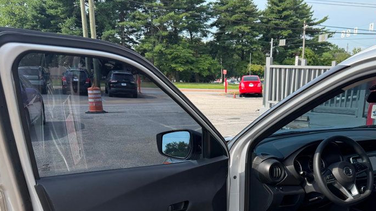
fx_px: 389
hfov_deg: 51.1
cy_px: 203
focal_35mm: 39
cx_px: 233
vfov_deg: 28.8
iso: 100
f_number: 1.78
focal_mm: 6.76
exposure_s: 1/1901
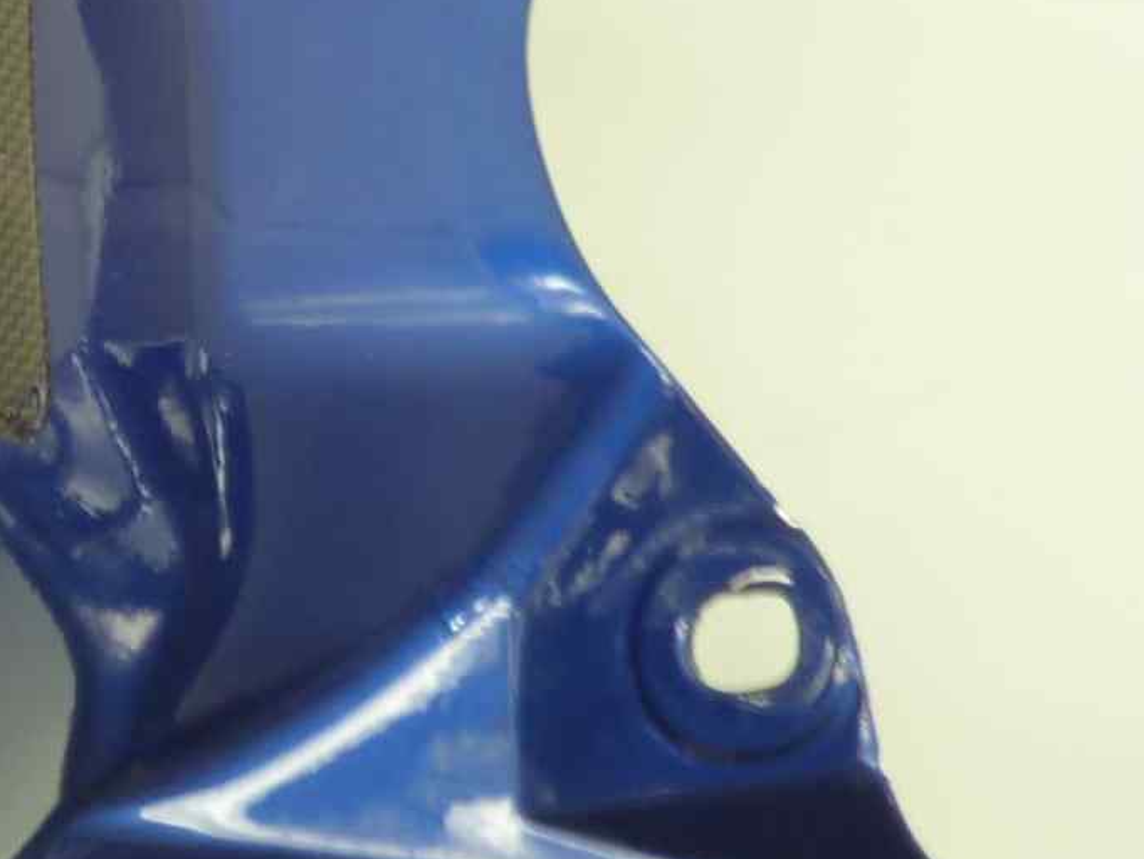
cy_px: 178
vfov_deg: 15.6
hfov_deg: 19.1
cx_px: -407
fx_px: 3107
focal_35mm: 94
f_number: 3.3
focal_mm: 4.1
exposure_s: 1/8
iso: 125
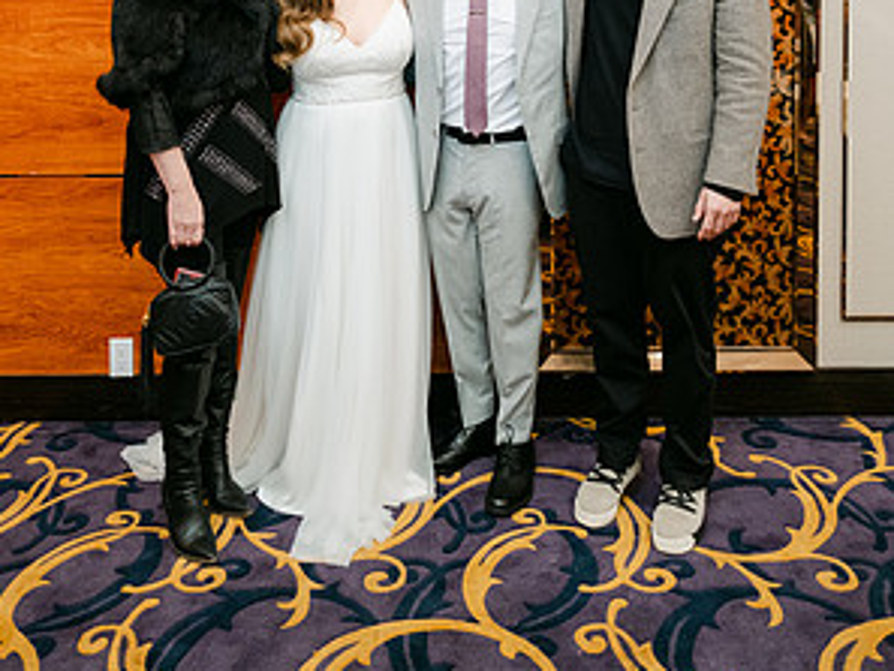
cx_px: 449
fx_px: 904
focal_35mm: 35
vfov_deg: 36.9
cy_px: 12
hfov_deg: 52.6
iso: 800
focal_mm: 16
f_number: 2.8
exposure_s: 1/125
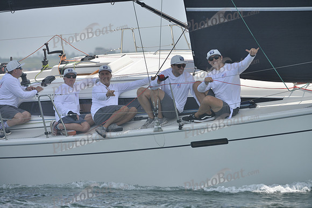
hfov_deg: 8.6
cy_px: 104
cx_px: 156
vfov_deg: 5.7
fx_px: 2080
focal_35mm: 240
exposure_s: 1/1000
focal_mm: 240
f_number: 7.1
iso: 280
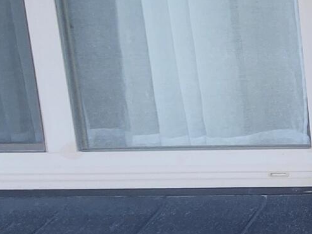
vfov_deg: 18.3
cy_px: 11
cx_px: 618
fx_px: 712
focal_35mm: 79
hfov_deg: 17.7
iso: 40
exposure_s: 1/196
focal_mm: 1.74
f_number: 2.2
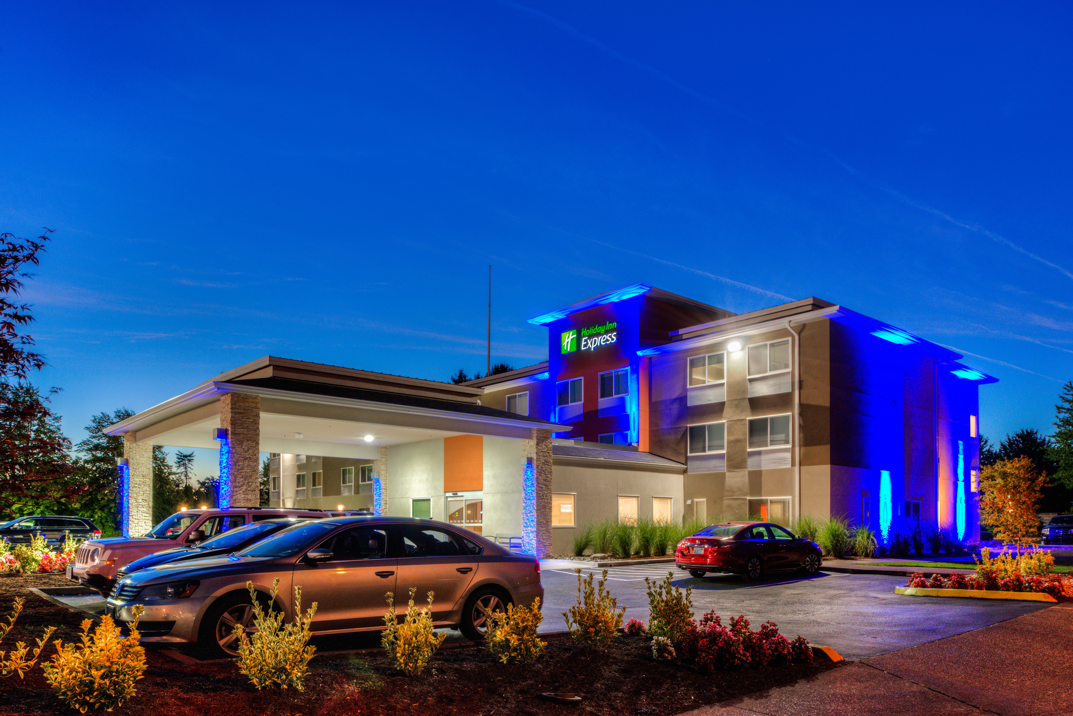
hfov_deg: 73.7
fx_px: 716
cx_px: 536
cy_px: 358
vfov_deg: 53.2
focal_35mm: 24
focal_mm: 24
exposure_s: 1
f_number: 9.5
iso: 500
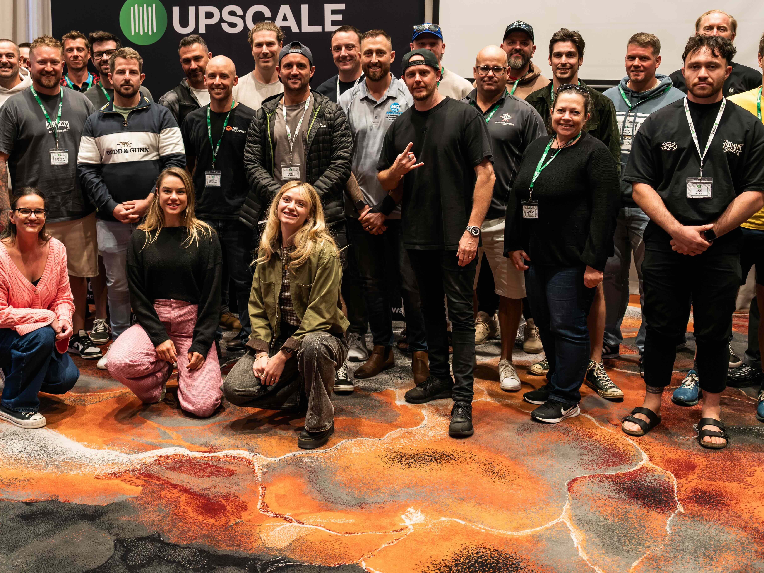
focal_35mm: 39
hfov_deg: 47.5
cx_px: 289
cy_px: 168
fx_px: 861
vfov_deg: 36.2
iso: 4000
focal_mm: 25
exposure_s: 1/125
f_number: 2.8
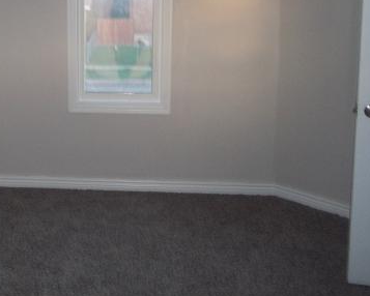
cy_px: 78
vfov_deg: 26.8
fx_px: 614
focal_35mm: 56
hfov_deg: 32.4
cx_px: 58
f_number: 2.9
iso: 160
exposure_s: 1/30
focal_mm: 5.7
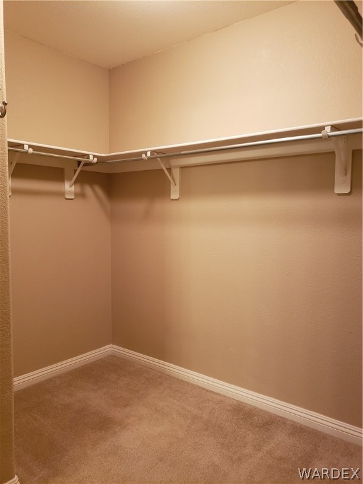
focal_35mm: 26
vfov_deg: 67.3
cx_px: 182
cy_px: 242
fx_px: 364
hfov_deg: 53.1
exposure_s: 1/30
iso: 250
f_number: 1.5
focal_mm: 4.3
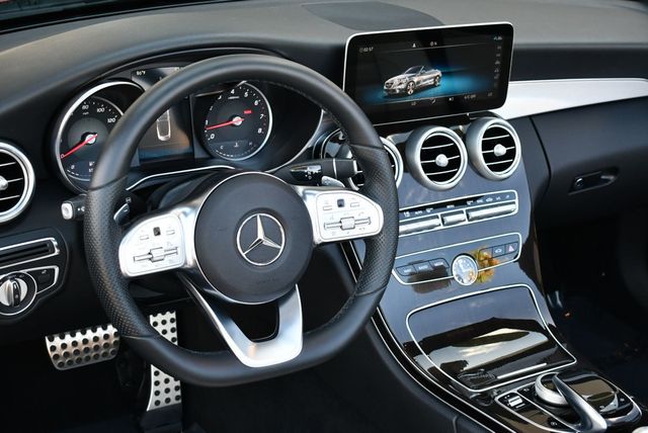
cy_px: 216
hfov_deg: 33.4
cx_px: 324
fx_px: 1081
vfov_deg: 22.7
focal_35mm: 60
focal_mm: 30
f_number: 4.2
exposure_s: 1/250
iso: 720
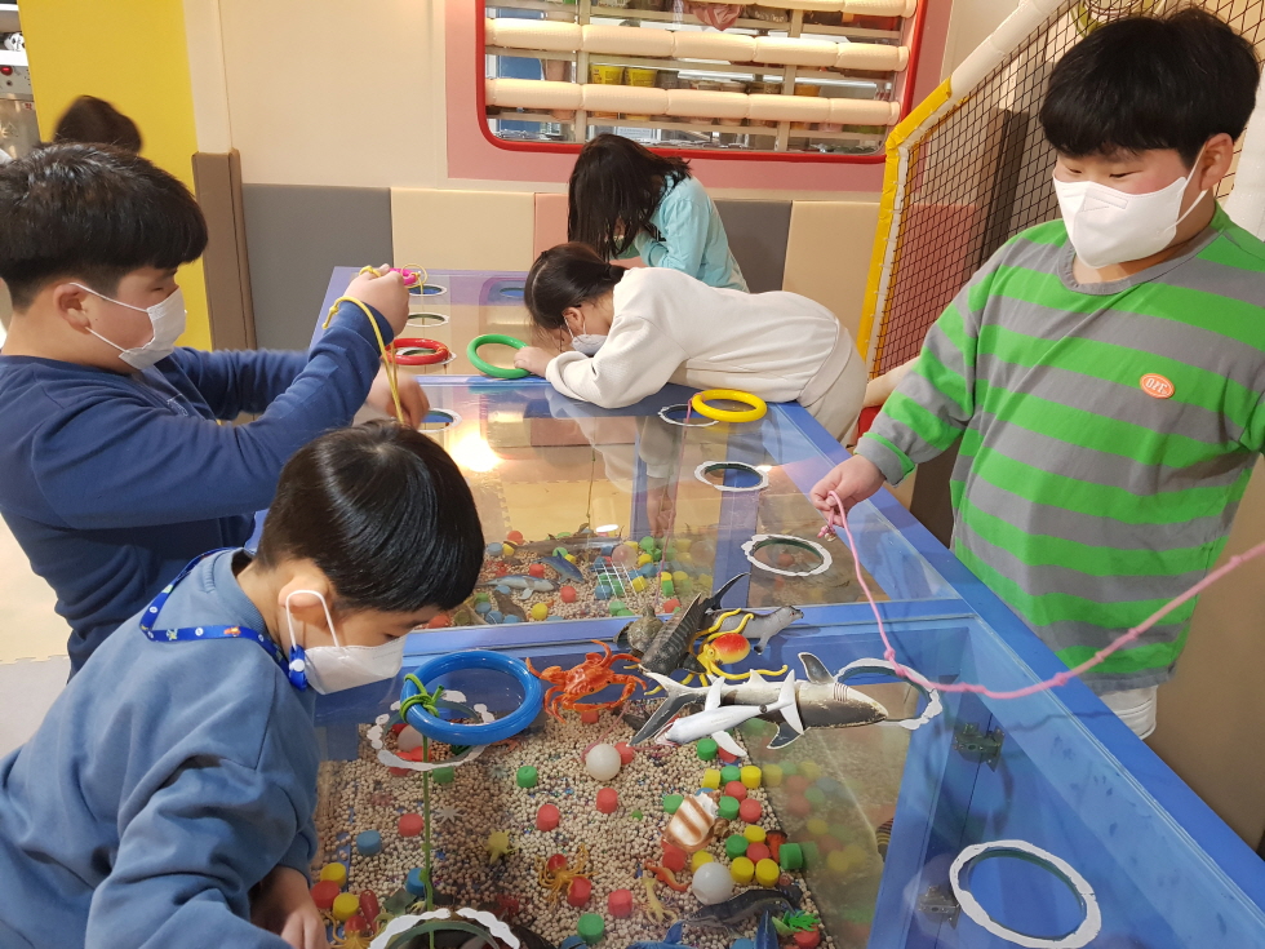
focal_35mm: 26
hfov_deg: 67.3
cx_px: 632
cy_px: 474
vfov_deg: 53.1
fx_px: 950
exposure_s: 1/60
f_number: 1.7
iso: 250
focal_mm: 4.3
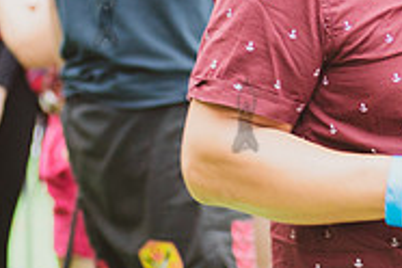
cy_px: 10
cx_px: 523
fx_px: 2992
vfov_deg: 5.1
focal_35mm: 268
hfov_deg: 7.6
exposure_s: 1/100
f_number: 4
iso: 2000
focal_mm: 86
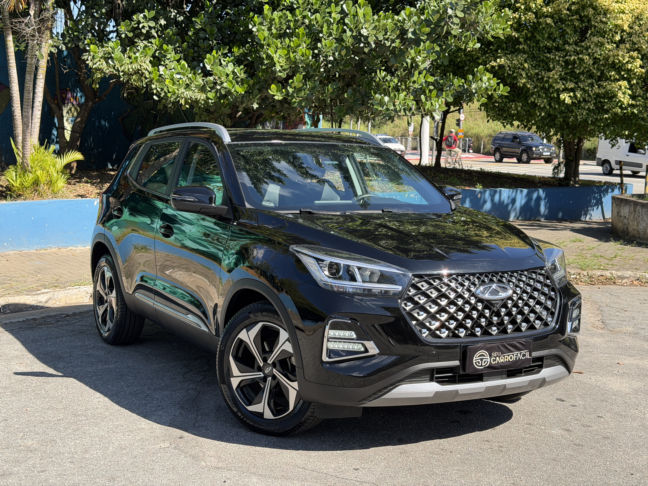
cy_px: 243
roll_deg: -0.6
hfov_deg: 39.7
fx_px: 899
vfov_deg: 30.3
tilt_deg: -6.7
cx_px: 324
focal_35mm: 48
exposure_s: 1/1377
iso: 80
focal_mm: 6.76
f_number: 1.78
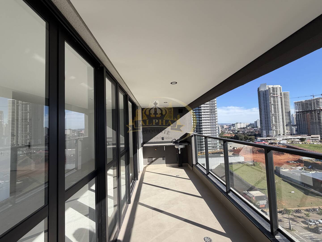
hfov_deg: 102.1
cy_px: 121
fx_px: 130
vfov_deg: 85.7
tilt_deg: +2.1
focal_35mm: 14
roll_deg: +2.0
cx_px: 161
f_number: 2.2
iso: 40
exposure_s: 1/770
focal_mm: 2.22
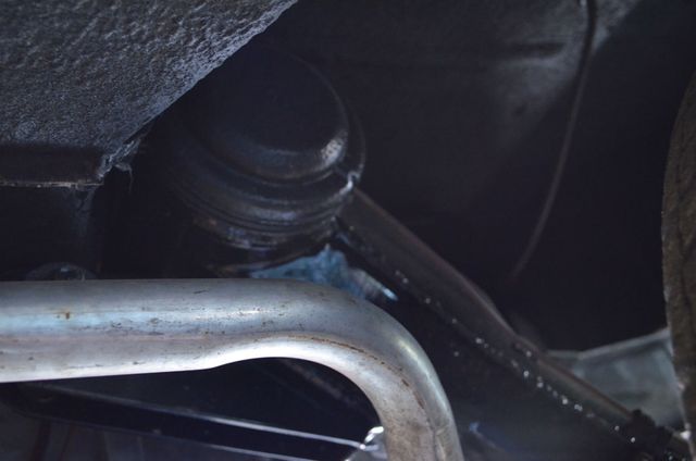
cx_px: 348
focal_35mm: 48
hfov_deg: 41.2
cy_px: 230
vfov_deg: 28.0
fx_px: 926
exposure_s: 1/30
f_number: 4.8
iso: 2200
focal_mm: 32
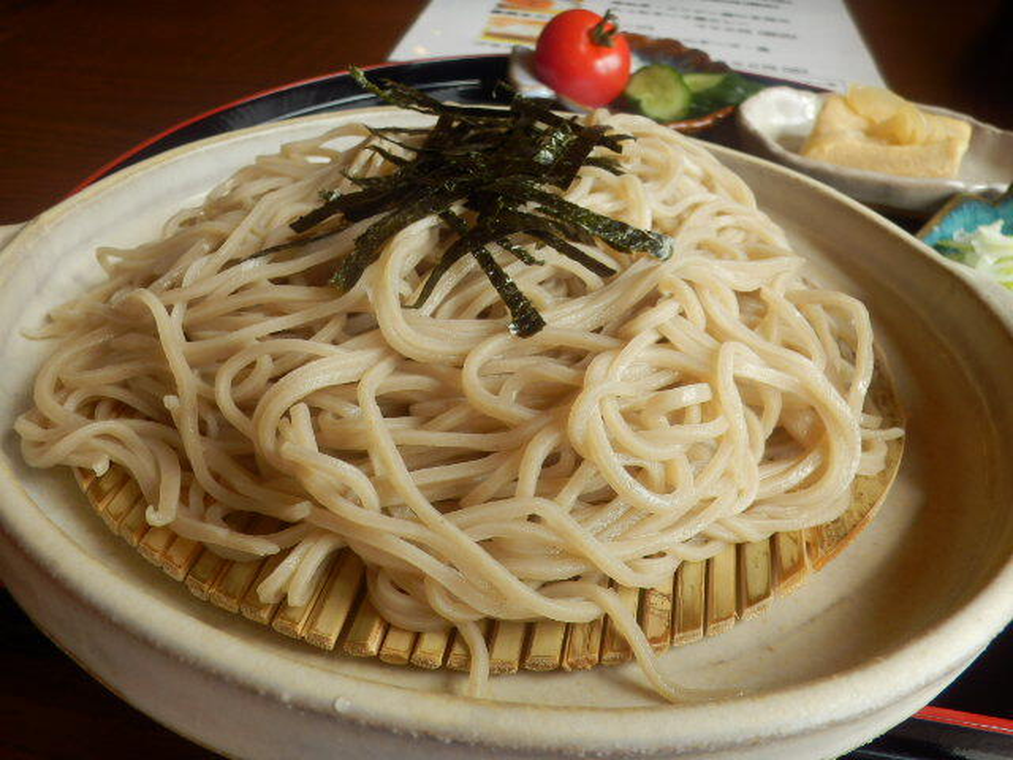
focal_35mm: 33
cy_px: 380
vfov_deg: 42.9
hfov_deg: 55.4
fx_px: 966
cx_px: 506
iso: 80
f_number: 3.7
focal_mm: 5.9
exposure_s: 1/100
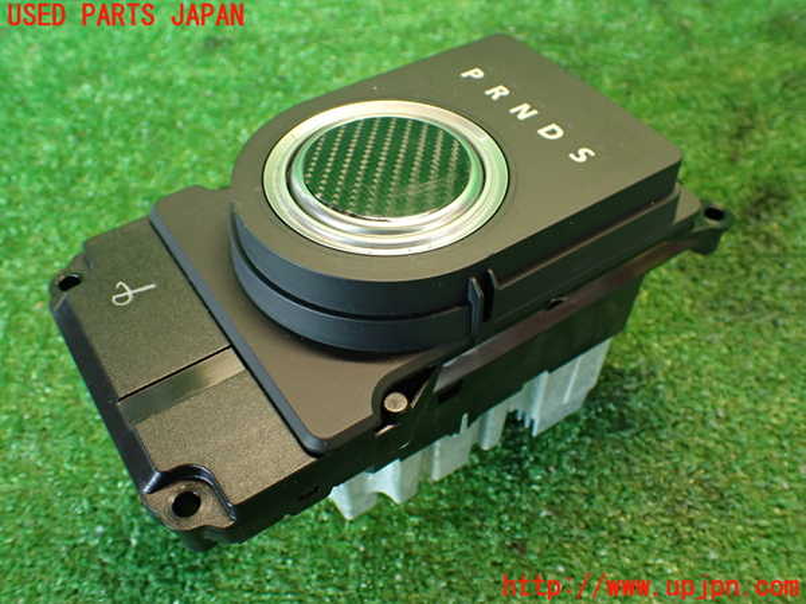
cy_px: 302
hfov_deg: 56.8
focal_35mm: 32
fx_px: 745
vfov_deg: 44.2
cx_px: 403
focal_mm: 5.79
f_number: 2.4
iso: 400
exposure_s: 1/30
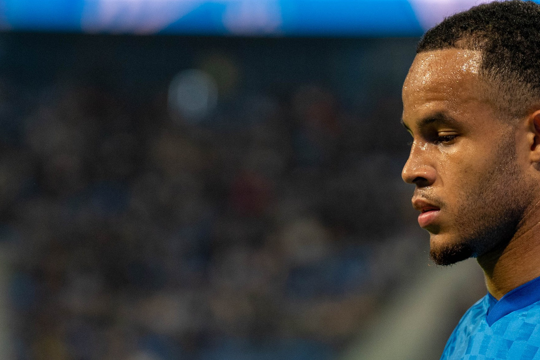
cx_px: 400
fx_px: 5326
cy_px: 195
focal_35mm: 355
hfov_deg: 5.8
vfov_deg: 3.9
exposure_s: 1/1000
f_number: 2.8
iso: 1250
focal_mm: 125
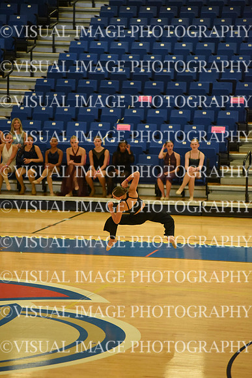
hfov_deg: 6.9
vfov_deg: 10.3
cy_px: 189
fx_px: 2099
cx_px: 126
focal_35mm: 200
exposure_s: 1/1000
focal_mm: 200
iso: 8000
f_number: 2.8
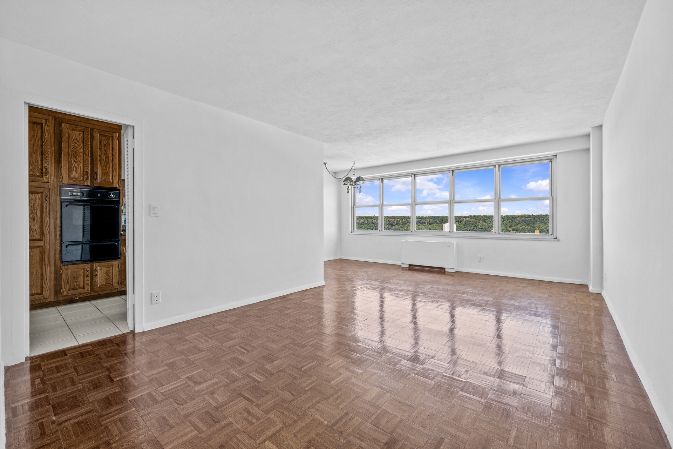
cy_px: 224
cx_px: 336
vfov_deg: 81.2
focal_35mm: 14
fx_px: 262
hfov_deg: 104.3
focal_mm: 14
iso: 250
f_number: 9.5
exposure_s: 1/10
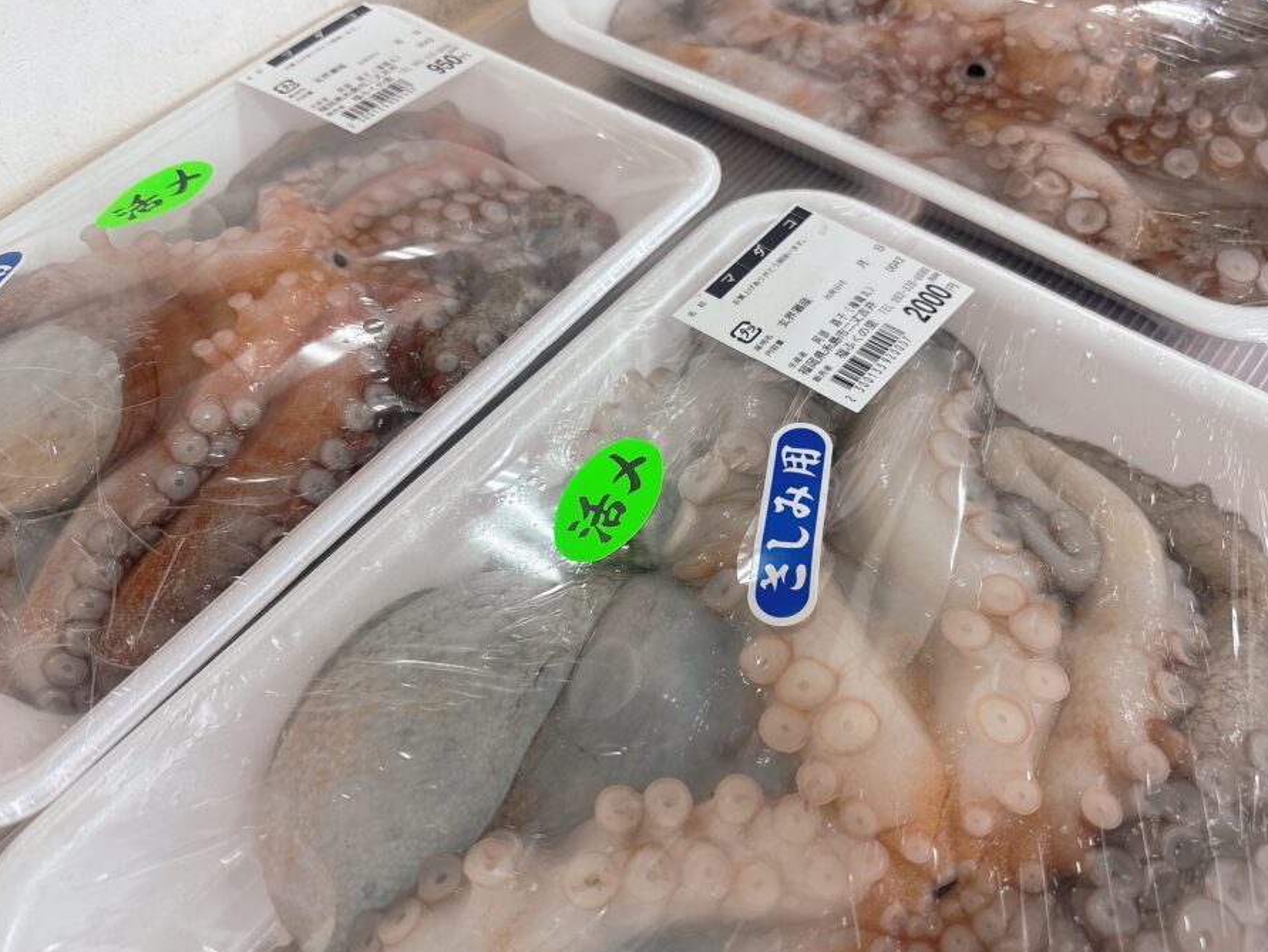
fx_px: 1026
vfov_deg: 49.7
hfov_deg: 63.4
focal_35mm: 28
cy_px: 507
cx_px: 675
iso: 125
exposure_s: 1/120
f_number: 1.6
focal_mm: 5.96
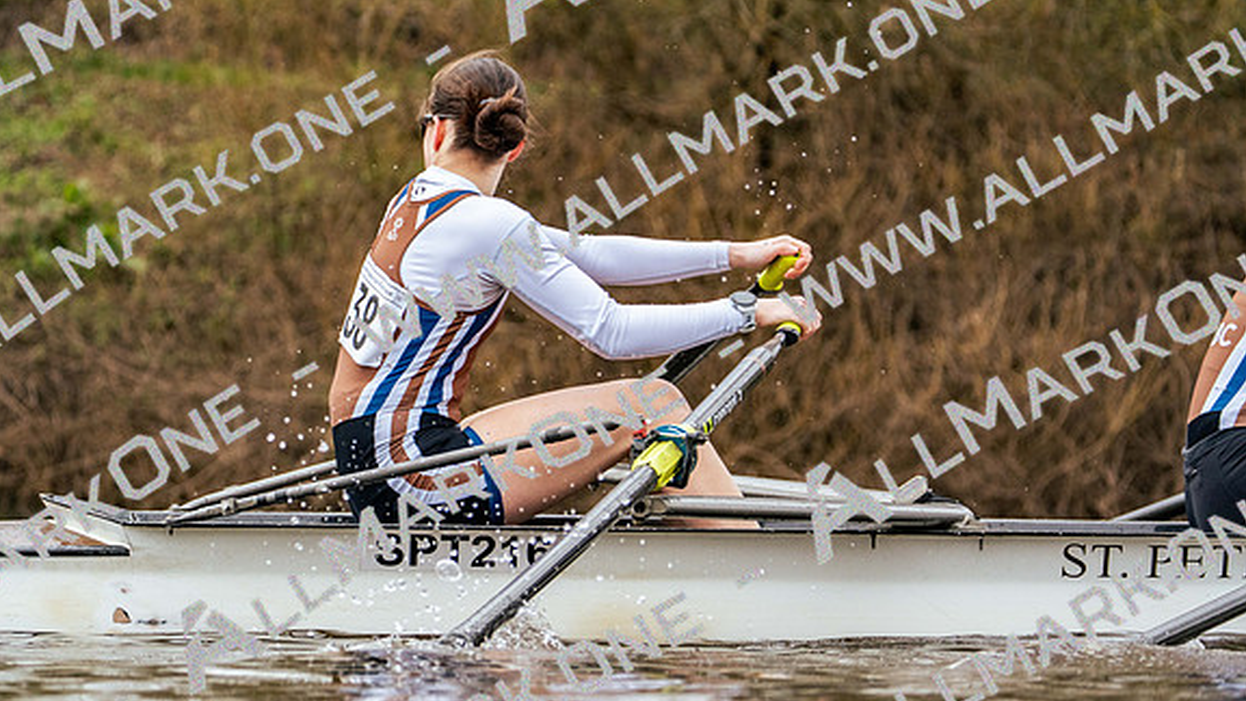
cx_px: 621
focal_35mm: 211
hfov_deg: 10.2
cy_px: 360
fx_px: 6971
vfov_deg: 5.8
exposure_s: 1/2000
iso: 2500
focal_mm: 200
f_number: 6.3
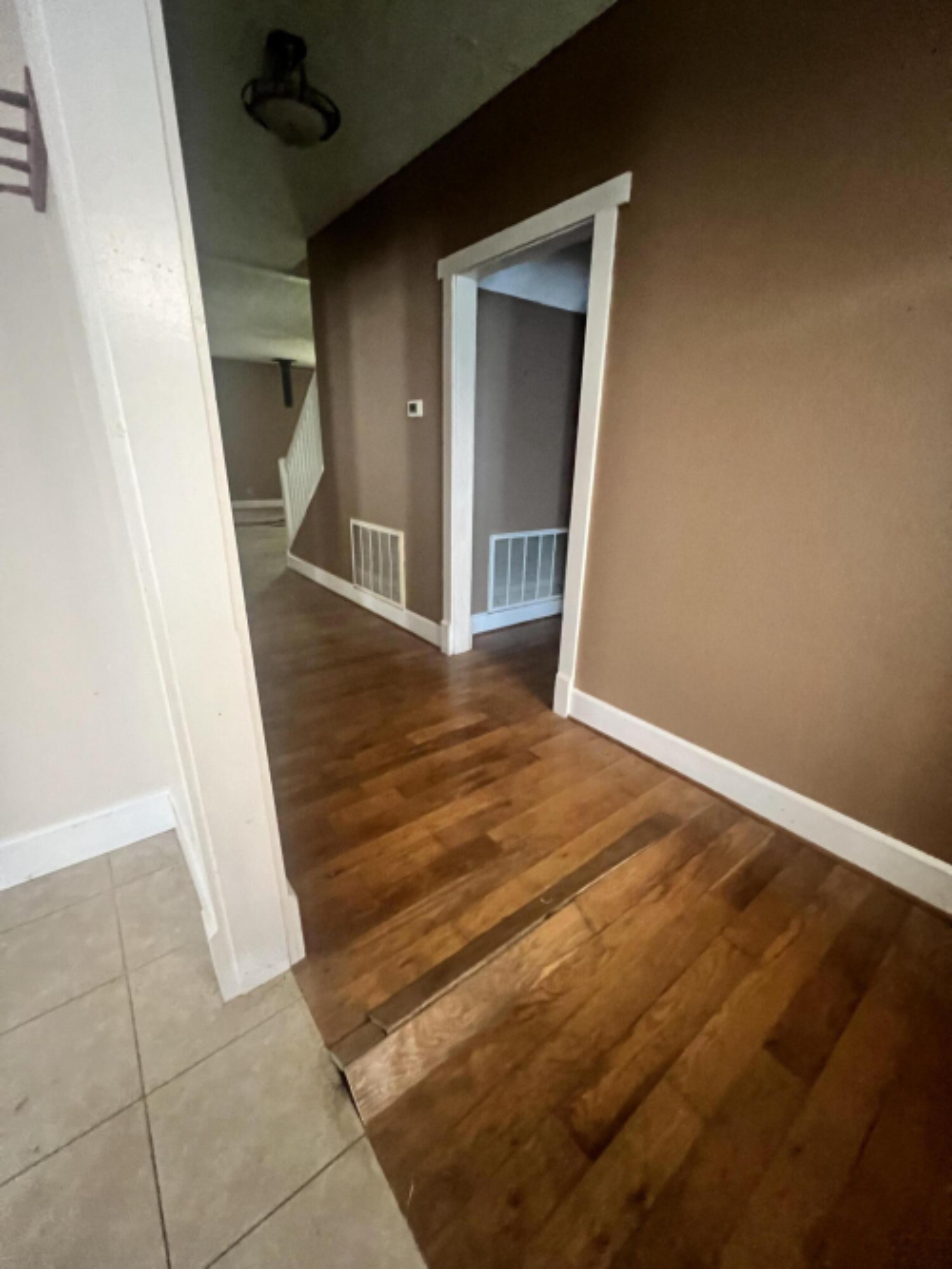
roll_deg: -1.9
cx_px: 476
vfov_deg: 106.2
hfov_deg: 89.9
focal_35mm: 13
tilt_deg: -18.3
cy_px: 634
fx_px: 477
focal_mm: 1.57
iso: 1250
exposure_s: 1/40
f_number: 1.8
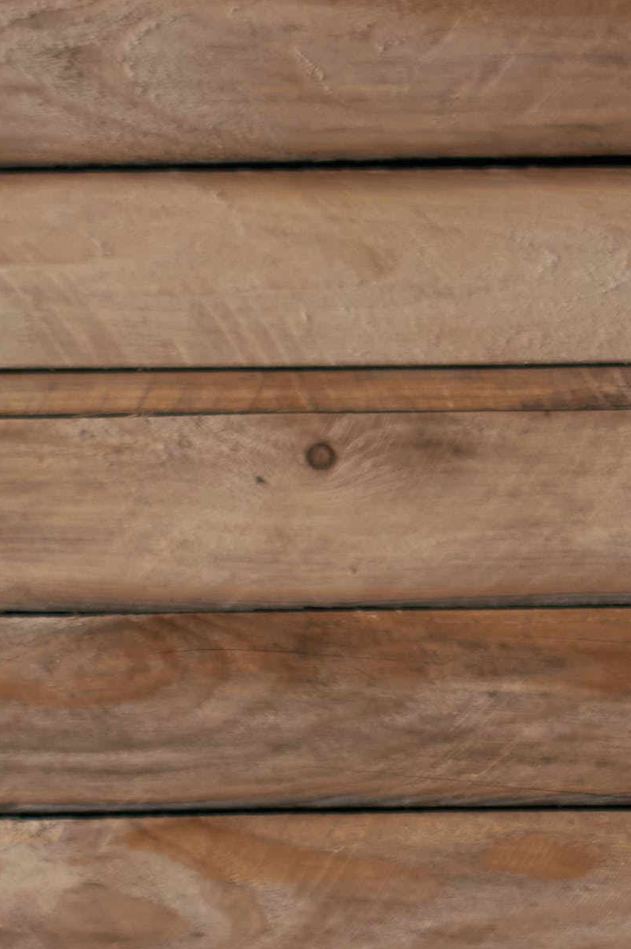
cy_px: 1334
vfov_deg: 3.9
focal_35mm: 528
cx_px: 1330
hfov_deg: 2.6
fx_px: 13909
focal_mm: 70
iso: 160
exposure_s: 1/125
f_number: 2.8
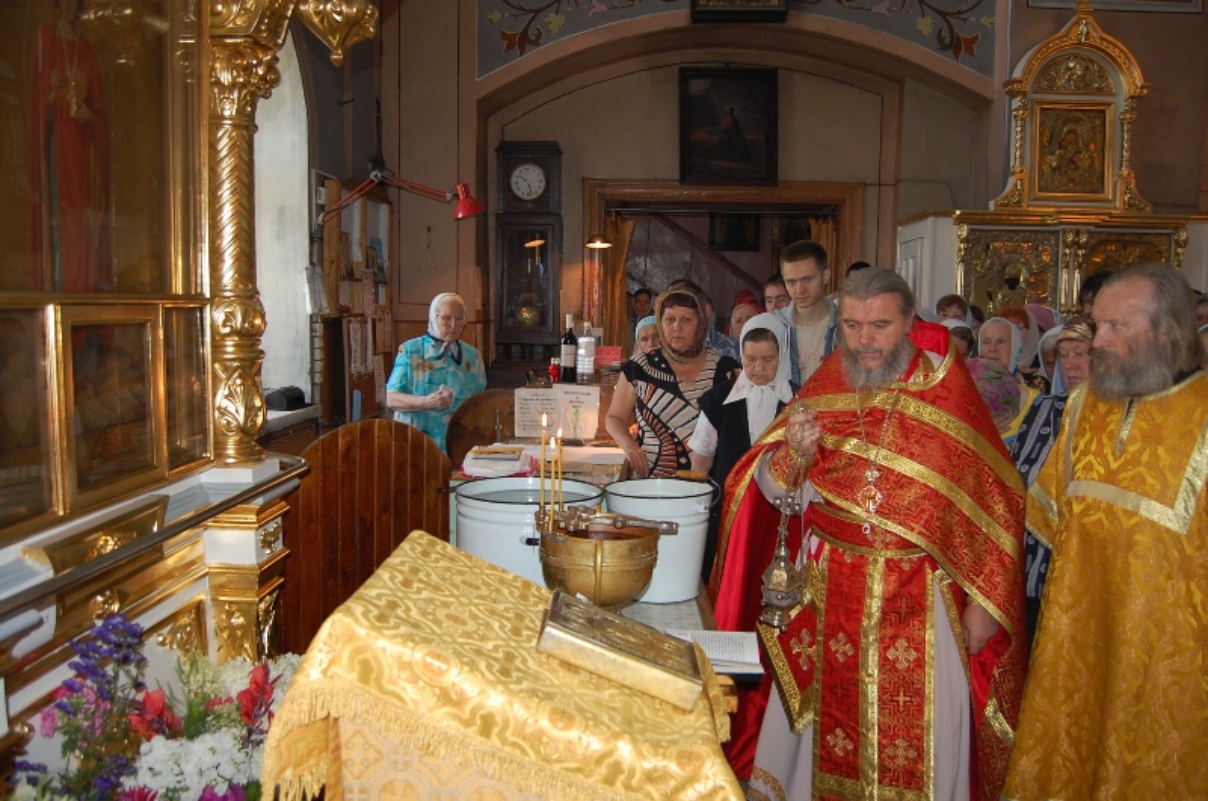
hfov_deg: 67.5
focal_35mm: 27
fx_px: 904
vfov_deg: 47.7
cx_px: 604
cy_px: 400
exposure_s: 1/60
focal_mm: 18
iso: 400
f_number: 3.5
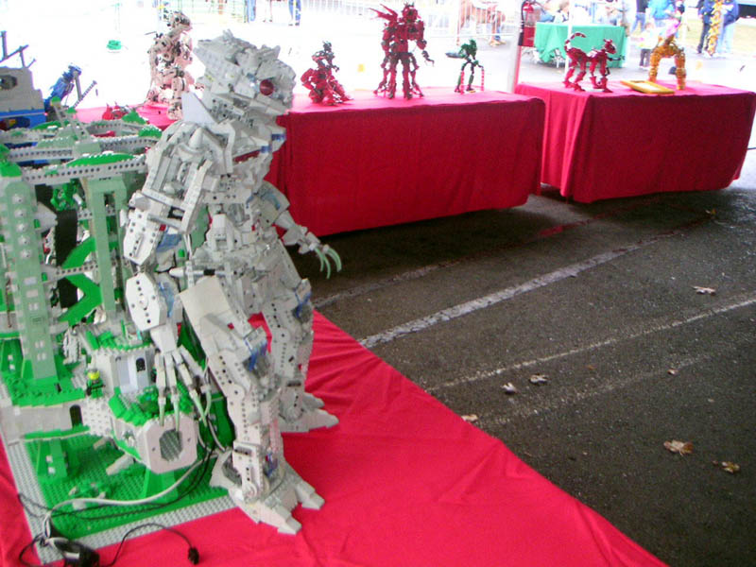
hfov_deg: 50.1
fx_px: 808
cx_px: 378
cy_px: 284
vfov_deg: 38.7
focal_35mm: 37
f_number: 2.8
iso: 160
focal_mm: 5.7
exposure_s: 1/45
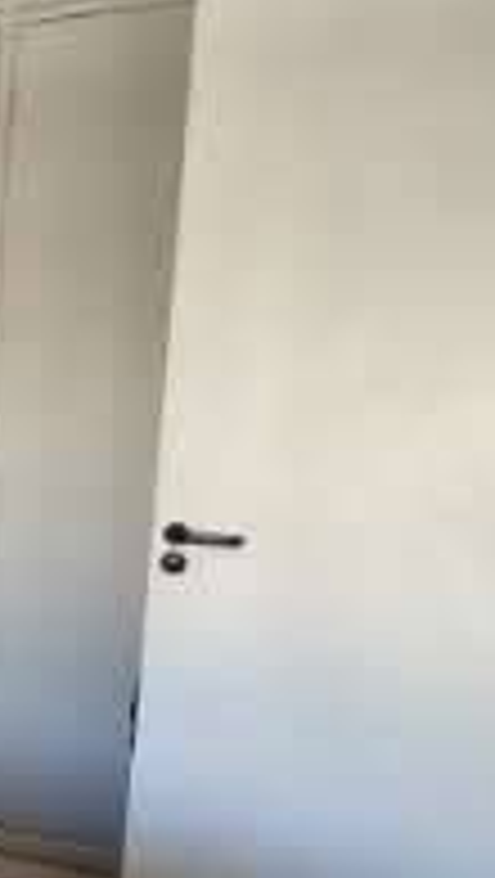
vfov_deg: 35.9
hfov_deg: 12.3
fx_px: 1350
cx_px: -896
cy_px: 504
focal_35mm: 58
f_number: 2.2
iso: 125
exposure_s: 1/60
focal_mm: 1.74
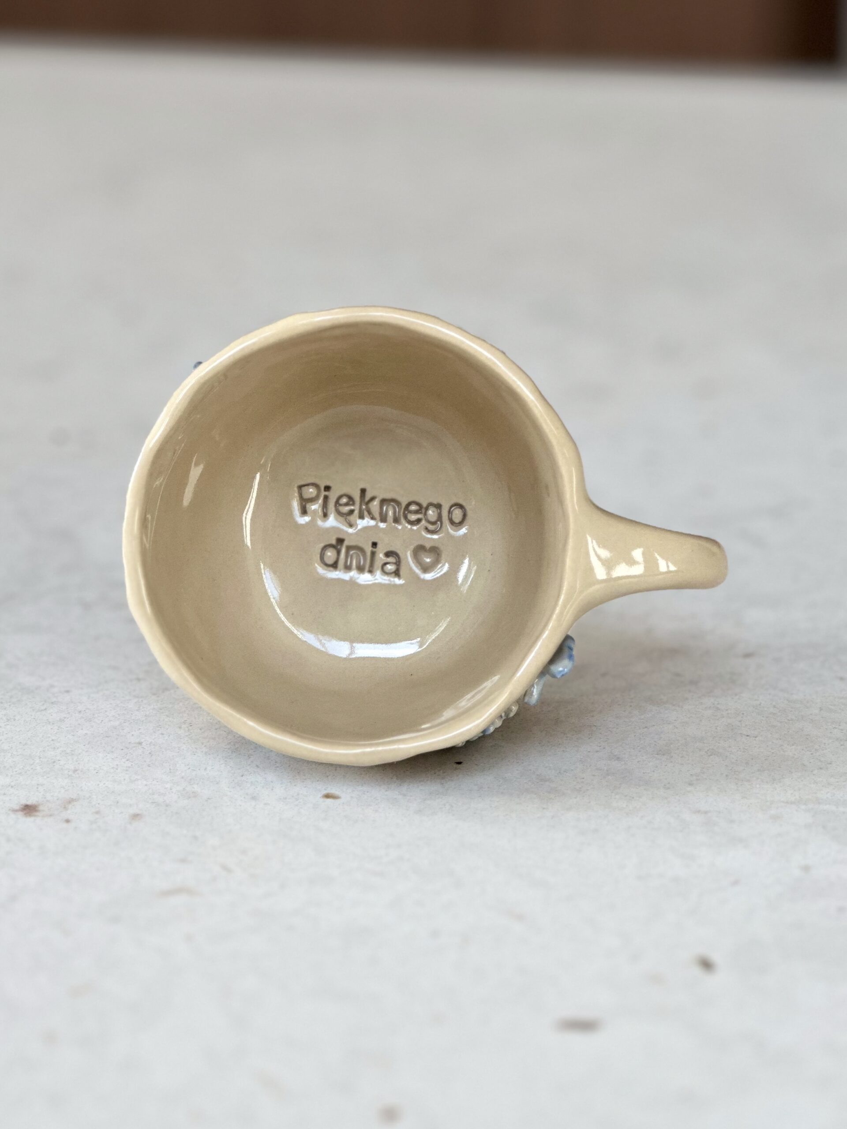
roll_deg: -0.4
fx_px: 2512
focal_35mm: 77
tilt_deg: -19.2
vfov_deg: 25.3
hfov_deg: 19.1
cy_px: 564
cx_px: 424
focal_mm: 9
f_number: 2.8
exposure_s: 1/121
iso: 80
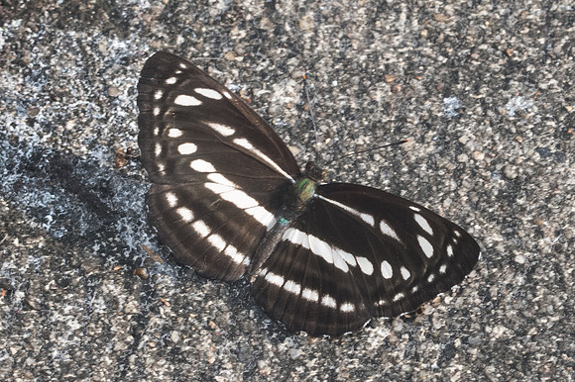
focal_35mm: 513
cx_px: 270
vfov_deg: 2.7
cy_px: 197
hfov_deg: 4.0
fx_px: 8196
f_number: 13
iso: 1000
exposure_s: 1/250
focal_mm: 150
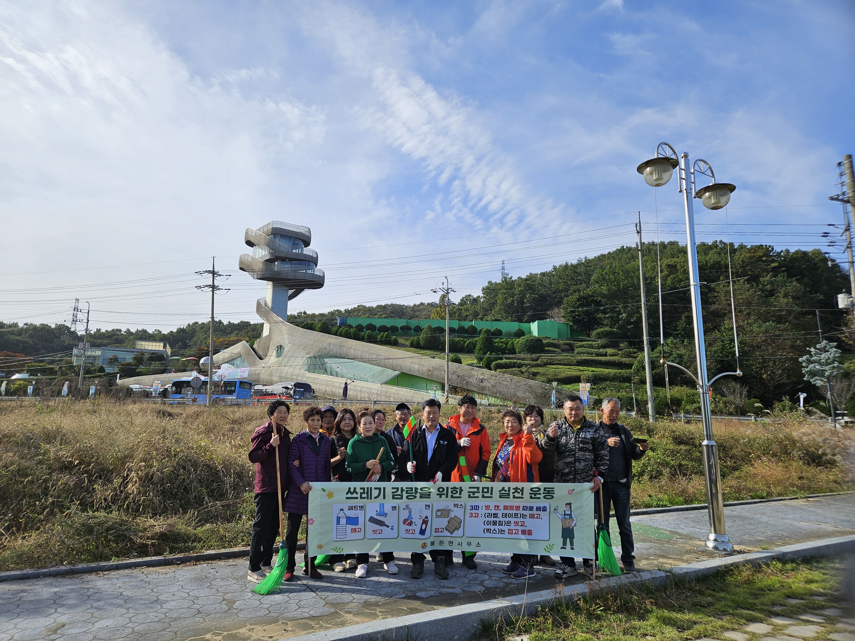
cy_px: 320
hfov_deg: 73.9
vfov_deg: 58.9
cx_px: 428
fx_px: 568
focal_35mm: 23
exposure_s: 1/2423
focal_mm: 5.4
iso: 25
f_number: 1.8
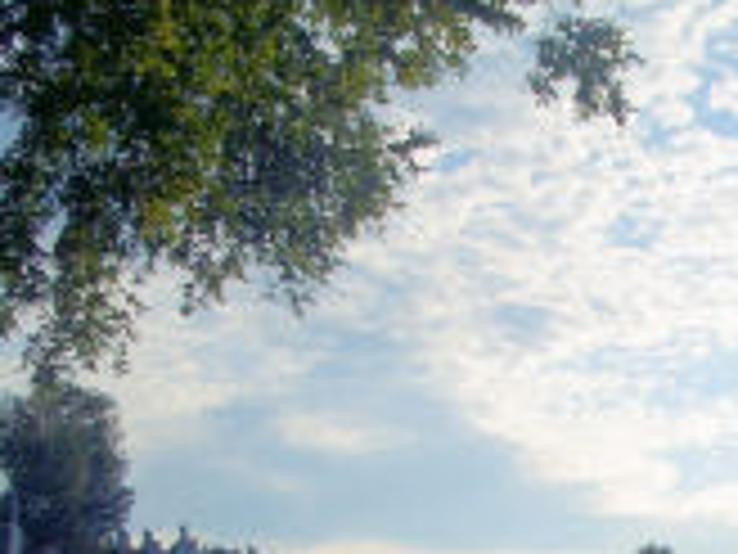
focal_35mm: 90
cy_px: 592
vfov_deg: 16.0
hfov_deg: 21.6
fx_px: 1919
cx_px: 544
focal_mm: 5.8
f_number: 4.3
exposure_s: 1/2000
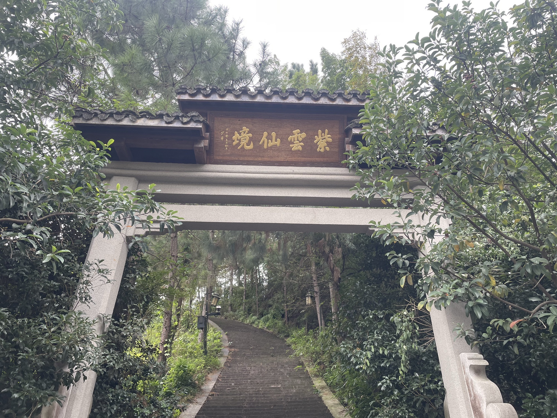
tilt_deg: +35.3
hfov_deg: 67.3
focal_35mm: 26
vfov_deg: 53.1
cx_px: 278
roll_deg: +0.3
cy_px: 209
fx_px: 418
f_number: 1.6
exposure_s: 1/296
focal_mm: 4.2
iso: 32
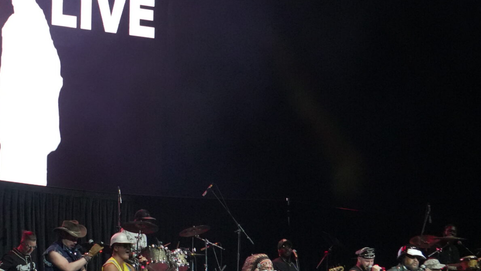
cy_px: 127
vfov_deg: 6.5
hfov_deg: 11.5
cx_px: 84
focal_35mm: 186
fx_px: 2374
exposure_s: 1/800
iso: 4000
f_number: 4.5
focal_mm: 55
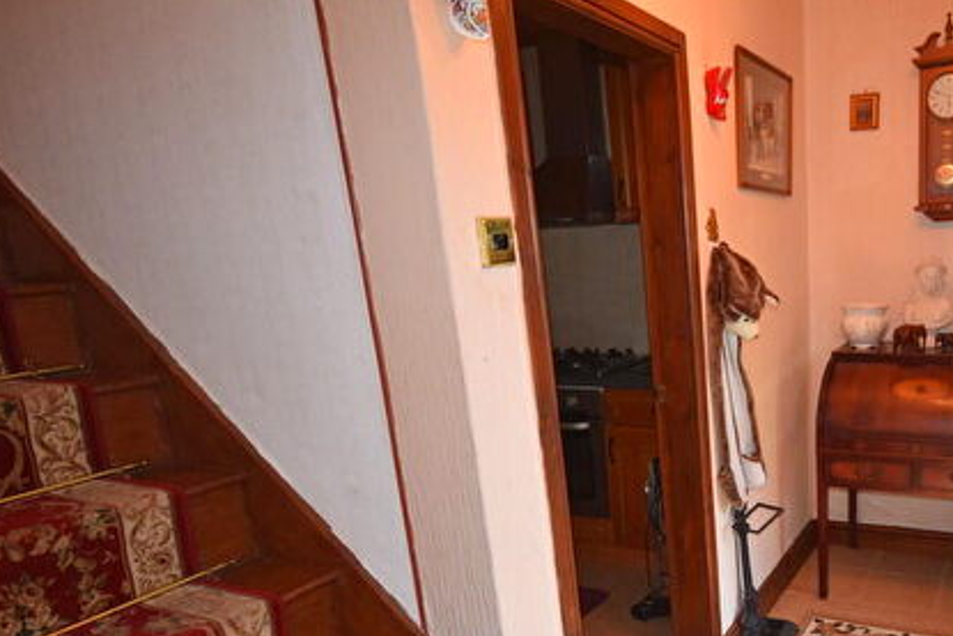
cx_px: 716
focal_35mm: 28
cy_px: 442
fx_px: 737
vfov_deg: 45.7
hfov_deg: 62.0
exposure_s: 1/100
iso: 800
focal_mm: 11
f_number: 5
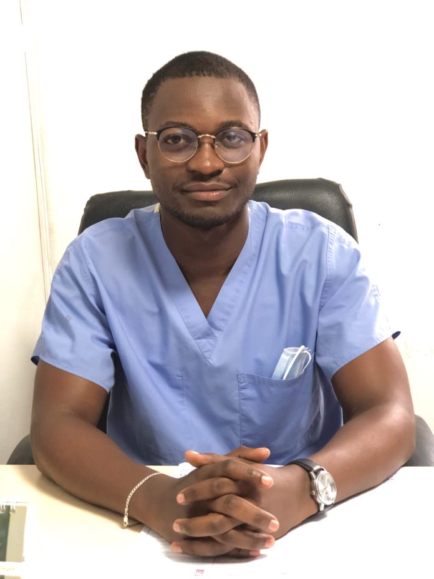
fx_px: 953
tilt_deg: -7.5
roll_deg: +3.5
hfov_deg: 25.7
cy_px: 290
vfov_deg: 33.8
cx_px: 217
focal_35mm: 57
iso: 250
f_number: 2.8
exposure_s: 1/30
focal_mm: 6.6
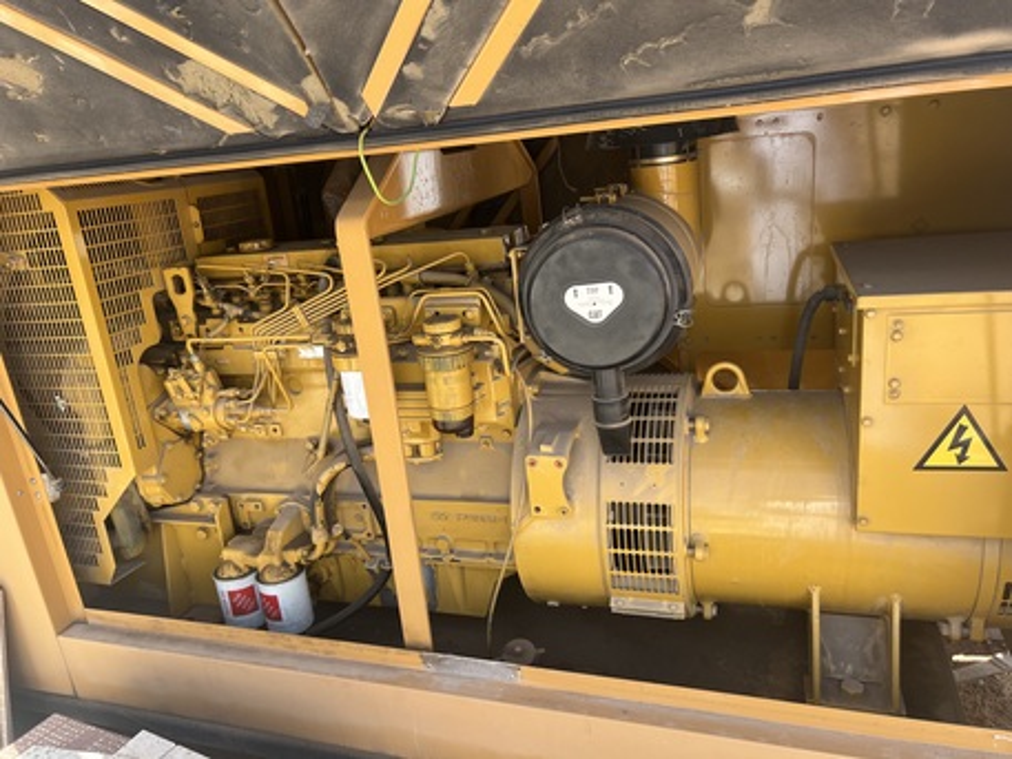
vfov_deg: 53.1
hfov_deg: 67.3
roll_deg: +4.3
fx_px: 760
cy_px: 380
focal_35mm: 26
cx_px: 506
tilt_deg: -18.4
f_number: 1.5
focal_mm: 5.7
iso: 50
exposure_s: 1/448
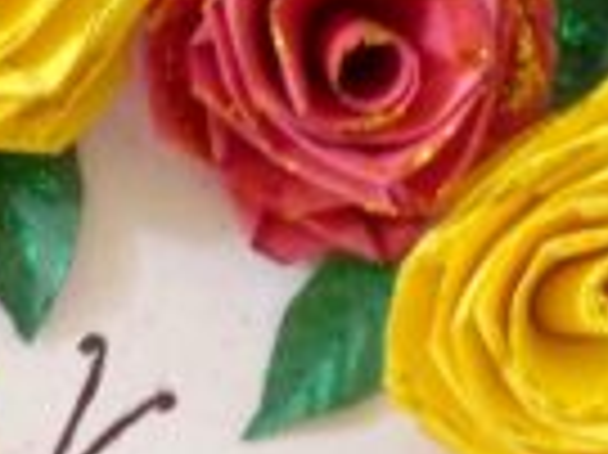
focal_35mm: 111
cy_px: 445
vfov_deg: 13.2
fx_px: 1948
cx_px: -86
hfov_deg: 17.1
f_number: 2.8
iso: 400
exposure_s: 1/20
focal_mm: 4.5
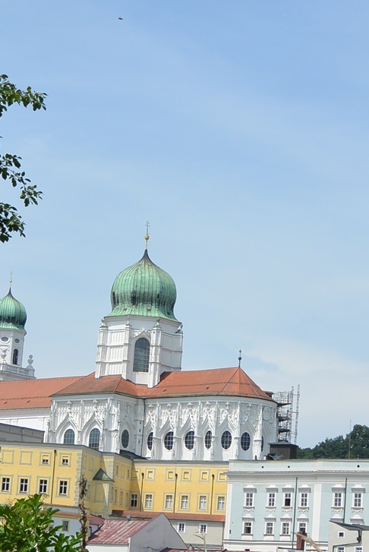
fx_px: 1703
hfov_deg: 12.4
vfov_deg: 18.4
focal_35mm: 111
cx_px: 212
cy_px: 233
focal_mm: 18.7
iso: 100
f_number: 4.5
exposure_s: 1/1000
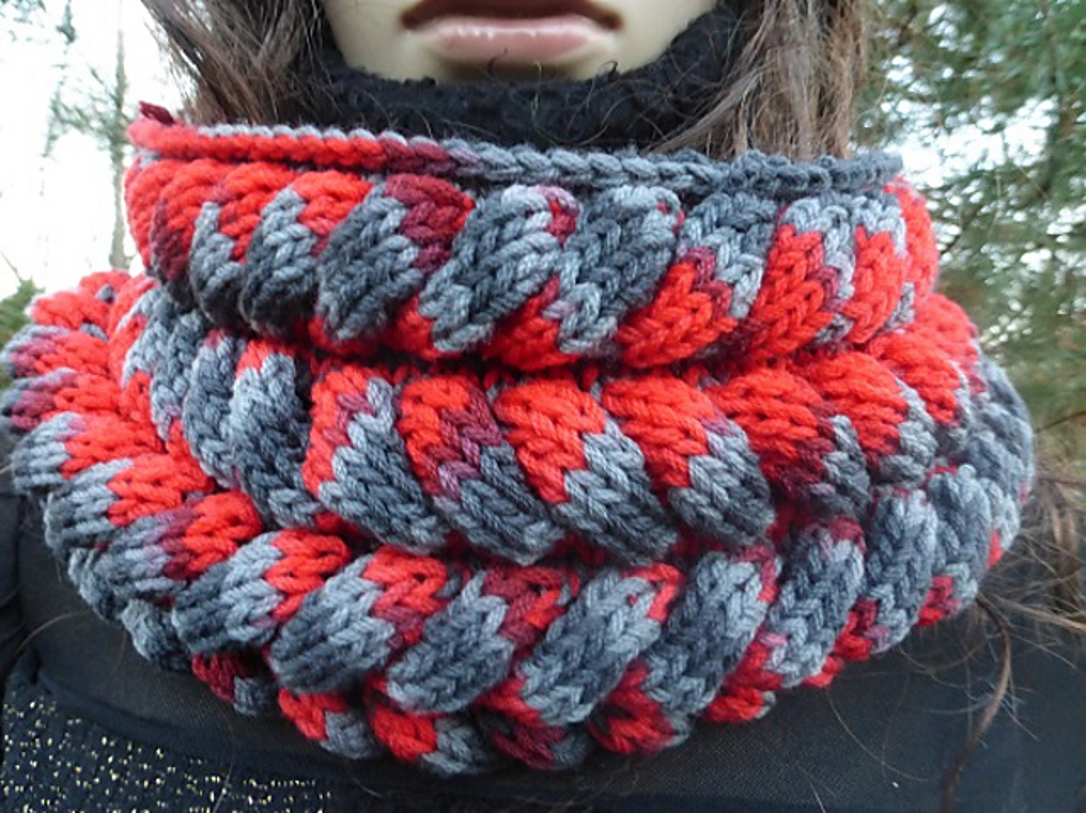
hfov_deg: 69.4
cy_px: 406
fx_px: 784
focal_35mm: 25
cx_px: 543
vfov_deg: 54.8
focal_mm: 4.3
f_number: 3.3
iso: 400
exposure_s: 1/30
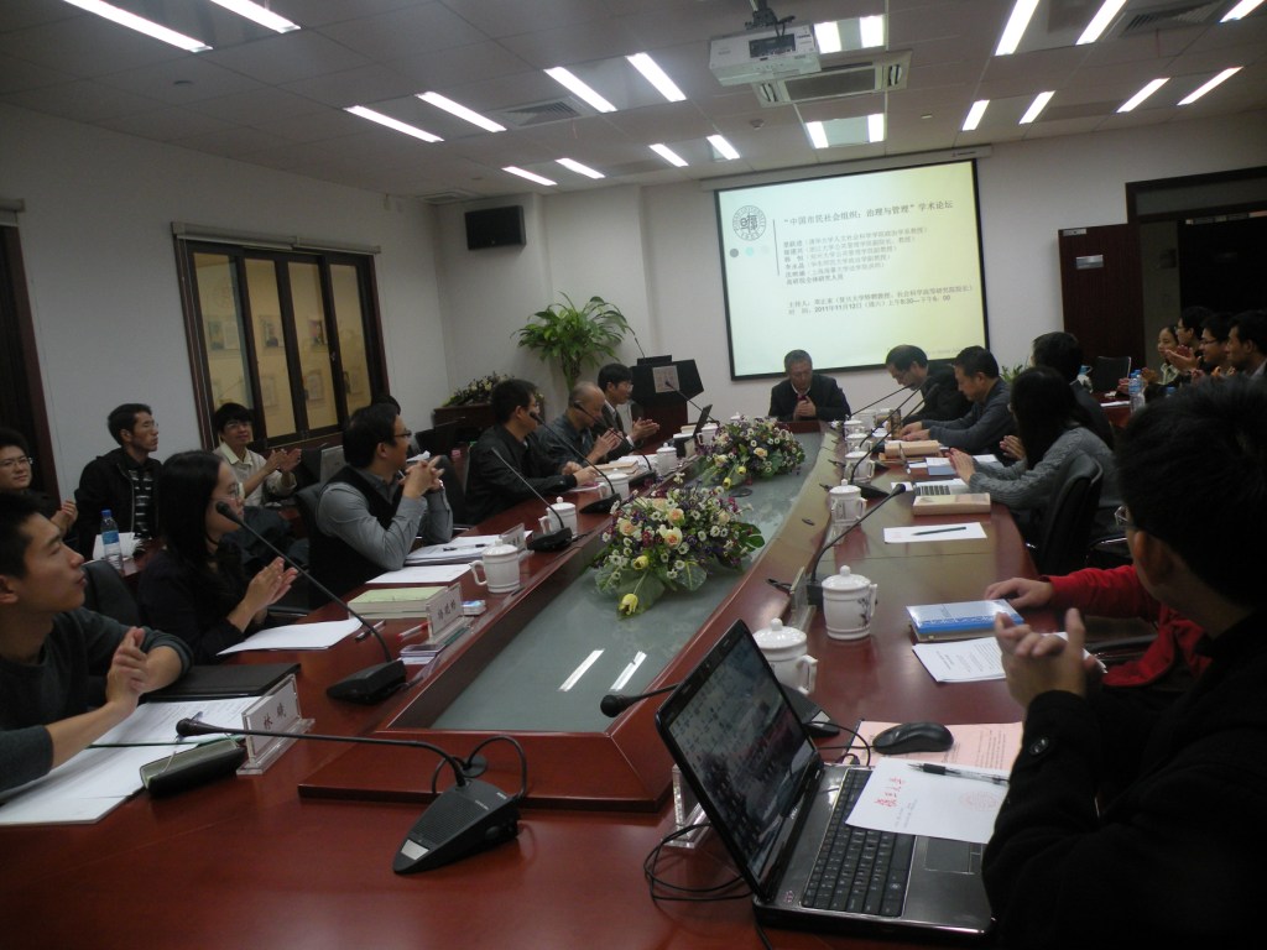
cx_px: 634
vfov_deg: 51.4
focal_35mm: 27
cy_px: 475
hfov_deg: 65.3
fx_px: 988
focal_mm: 4.7
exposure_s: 1/60
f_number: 2.8
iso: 192
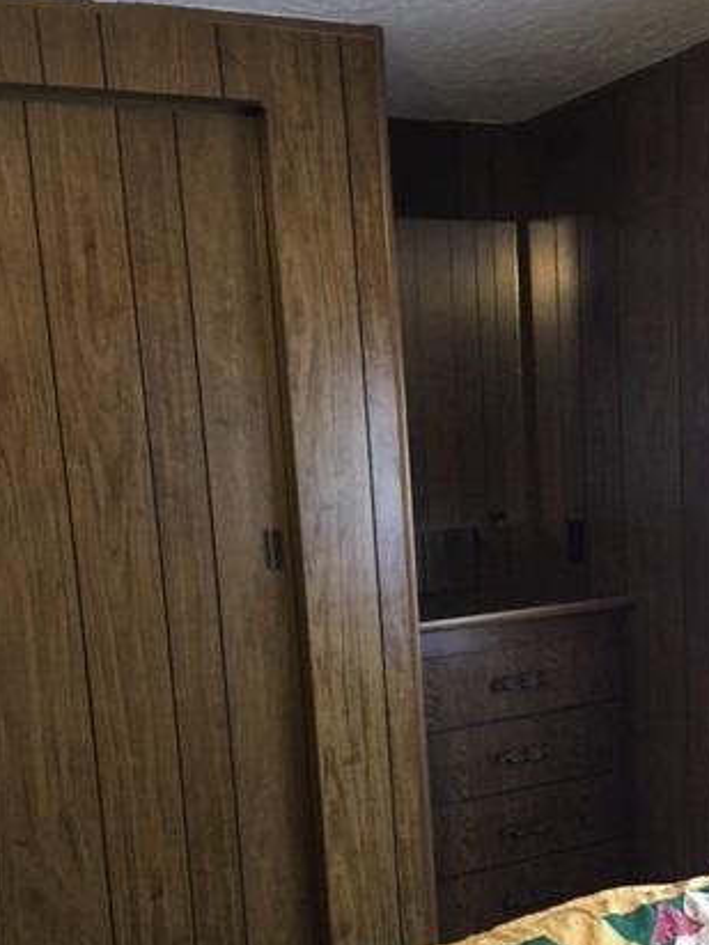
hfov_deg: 32.0
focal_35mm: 45
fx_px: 1229
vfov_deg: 41.5
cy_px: 633
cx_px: 466
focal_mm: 4.15
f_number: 2.2
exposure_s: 1/10
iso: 80
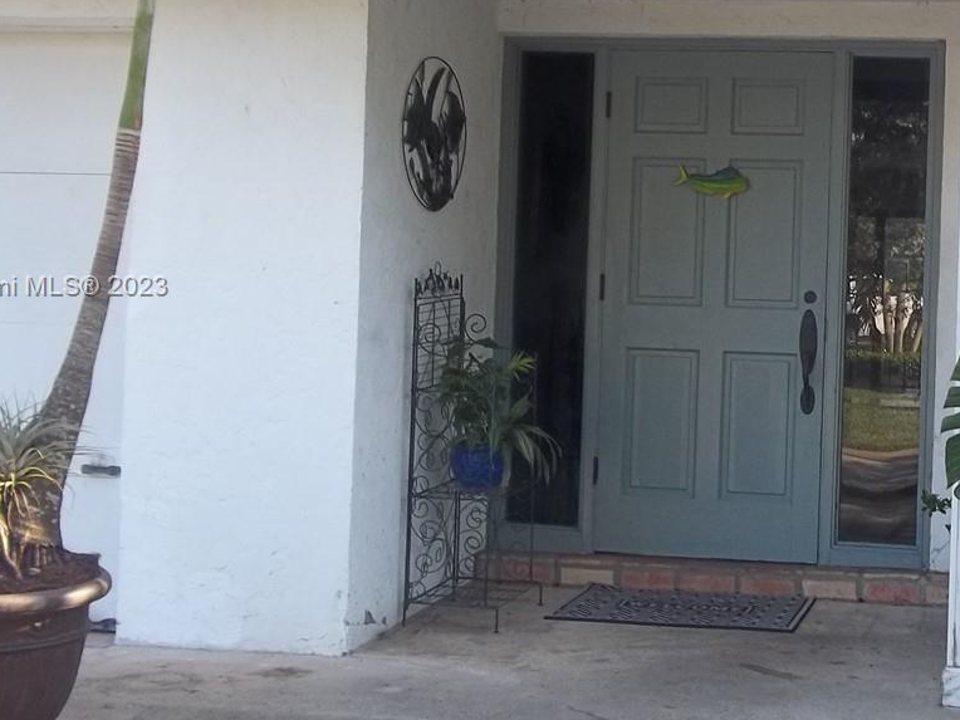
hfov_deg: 28.3
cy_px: 288
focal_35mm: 67
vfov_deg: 21.9
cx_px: 770
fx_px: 1858
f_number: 2.9
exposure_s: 1/125
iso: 64
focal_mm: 5.7
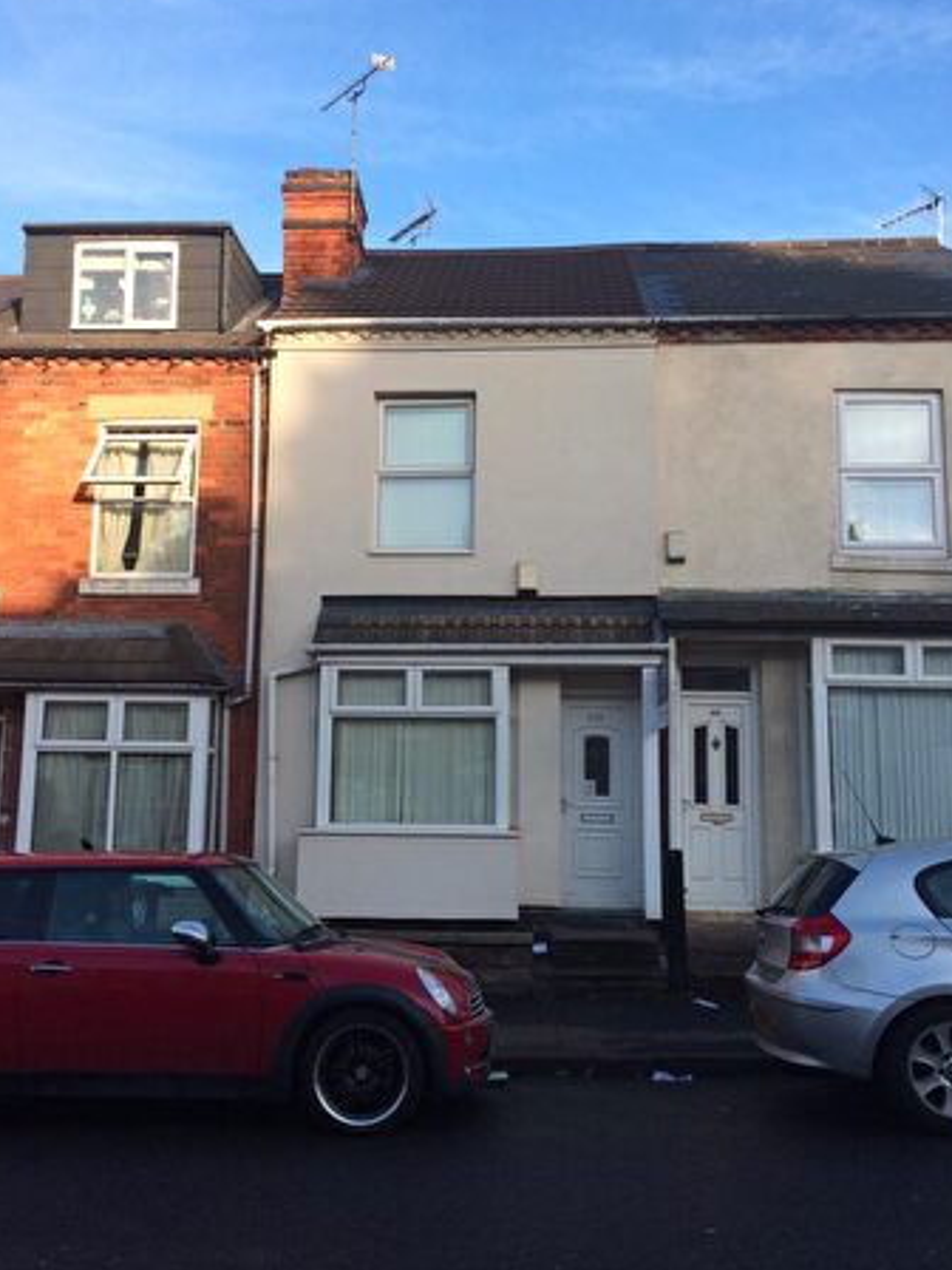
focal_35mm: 34
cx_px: 456
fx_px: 1247
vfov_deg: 53.9
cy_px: 611
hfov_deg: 41.8
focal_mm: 4.15
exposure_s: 1/760
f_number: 2.2
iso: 32
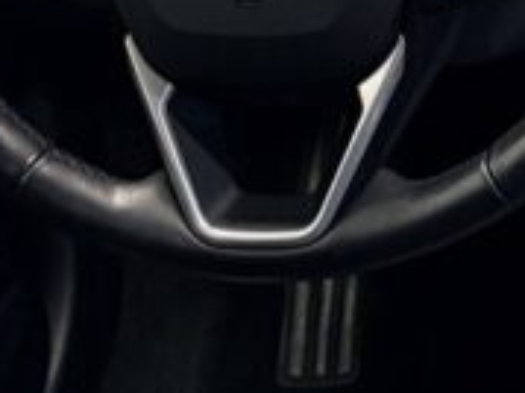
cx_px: 1094
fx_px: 2258
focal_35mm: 149
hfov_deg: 11.7
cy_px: -82
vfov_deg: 9.8
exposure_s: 1/60
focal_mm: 5.96
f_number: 1.6
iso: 250
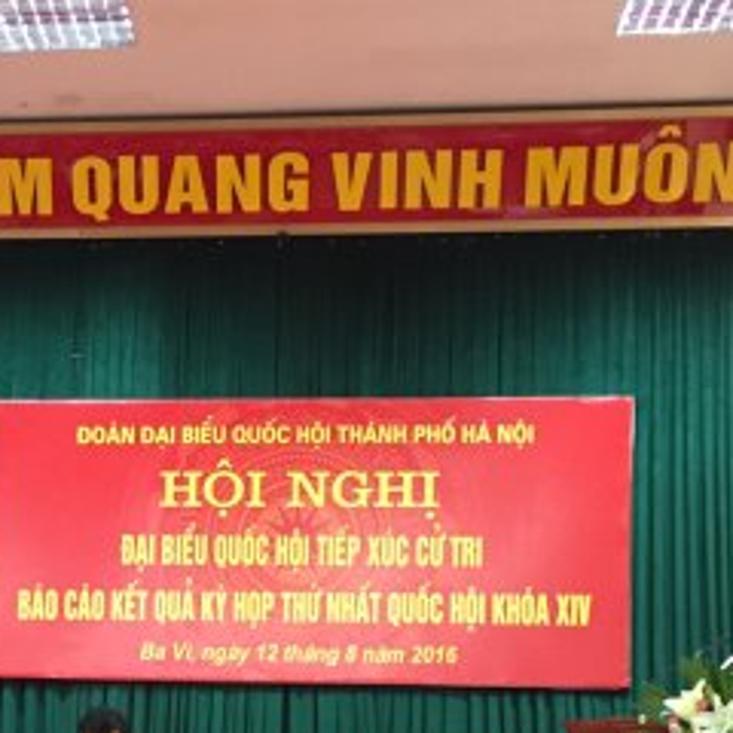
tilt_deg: +3.7
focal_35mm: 71
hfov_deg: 23.8
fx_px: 1701
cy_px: 706
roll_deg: -2.5
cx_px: 115
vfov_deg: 23.5
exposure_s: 1/17
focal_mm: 4.15
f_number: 2.2
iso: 250
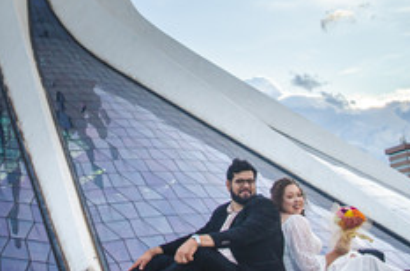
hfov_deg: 33.6
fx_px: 659
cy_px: 31
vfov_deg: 22.7
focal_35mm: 58
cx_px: 84
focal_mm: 18
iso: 250
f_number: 3.5
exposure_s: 1/1250
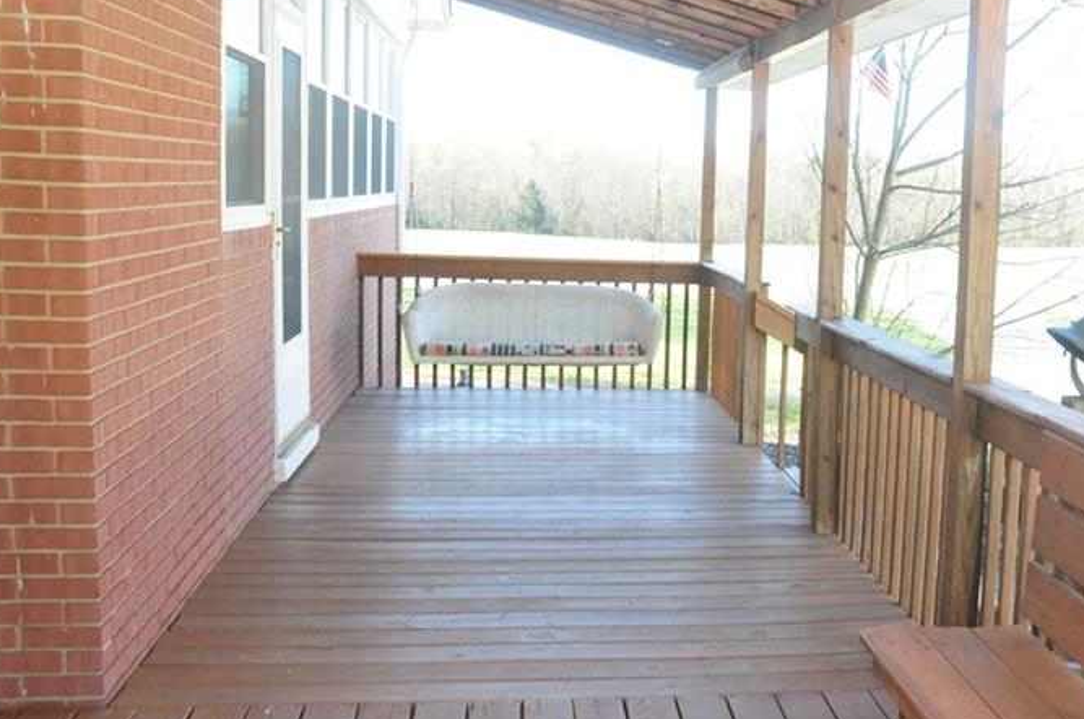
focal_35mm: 67
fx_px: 2007
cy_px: 344
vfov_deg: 20.3
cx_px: 808
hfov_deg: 29.8
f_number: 6.3
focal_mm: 29
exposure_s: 1/250
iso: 1250
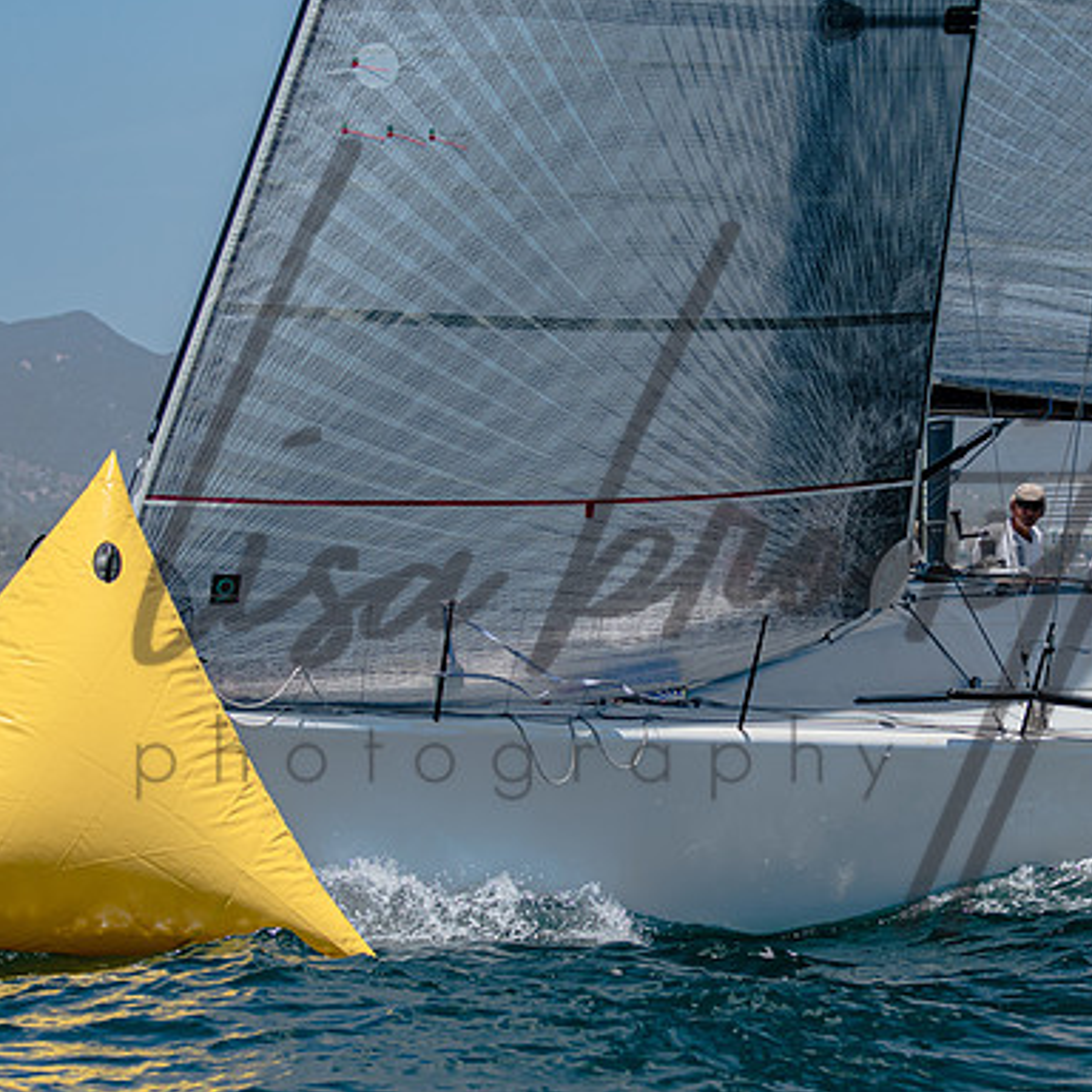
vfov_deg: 8.1
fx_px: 7673
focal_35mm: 215
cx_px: 815
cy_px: 543
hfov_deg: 8.1
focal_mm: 102
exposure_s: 1/1600
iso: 200
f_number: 5
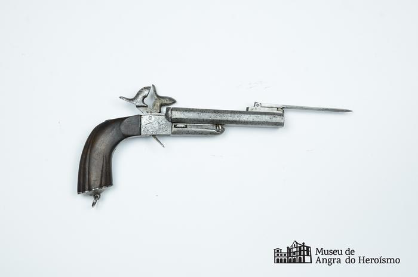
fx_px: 695
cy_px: 138
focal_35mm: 60
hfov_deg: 33.5
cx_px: 209
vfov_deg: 22.5
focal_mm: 40
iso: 100
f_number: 11
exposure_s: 1/6
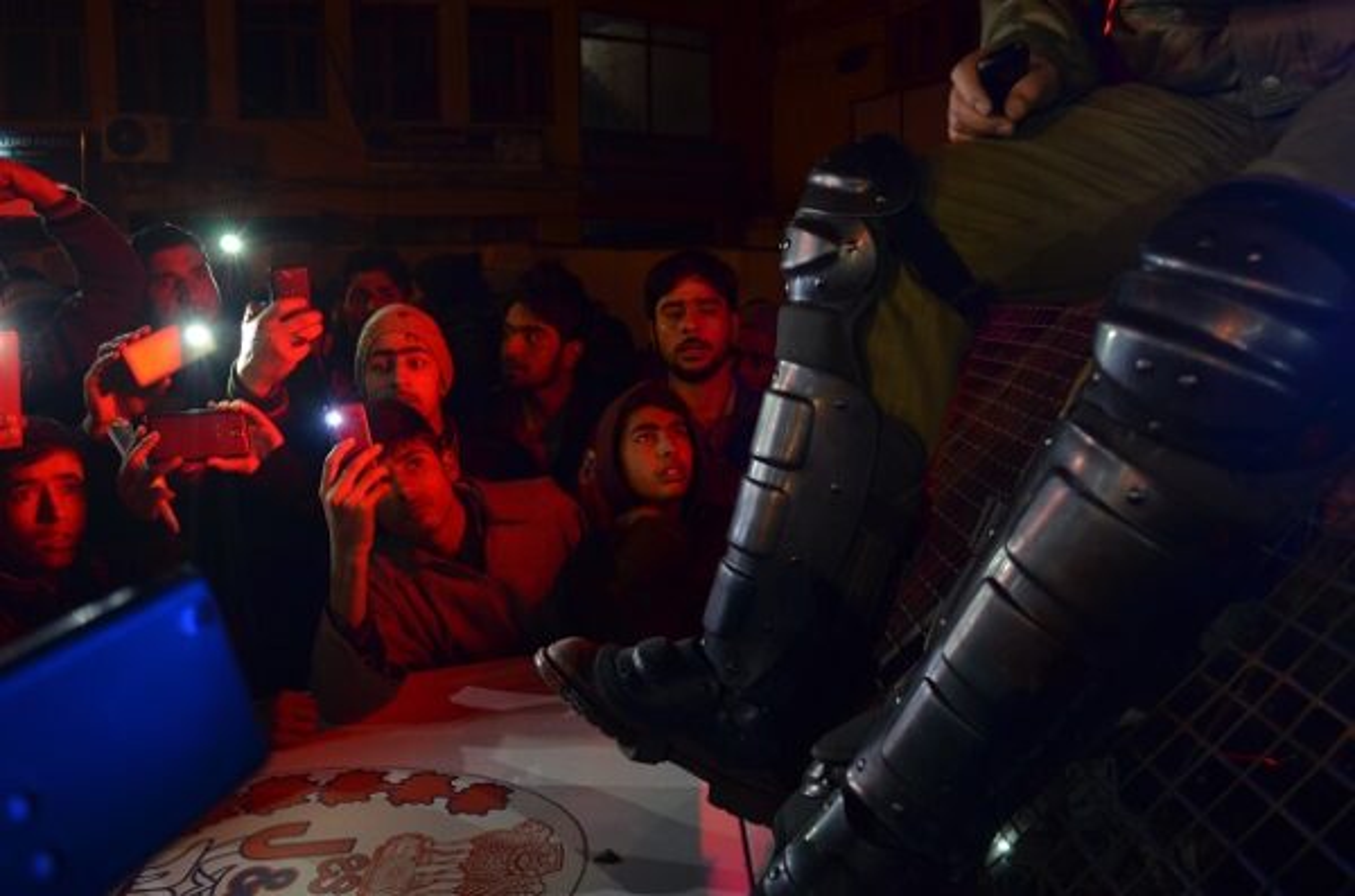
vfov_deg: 47.7
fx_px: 1014
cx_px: 678
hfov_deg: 67.5
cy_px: 448
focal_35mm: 27
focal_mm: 18
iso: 640
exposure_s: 1/25
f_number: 3.5
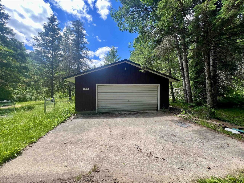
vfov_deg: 89.9
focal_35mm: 13
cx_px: 122
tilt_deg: -0.1
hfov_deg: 106.2
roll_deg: +0.2
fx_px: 92
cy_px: 92
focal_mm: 1.57
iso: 32
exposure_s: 1/421
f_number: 1.8
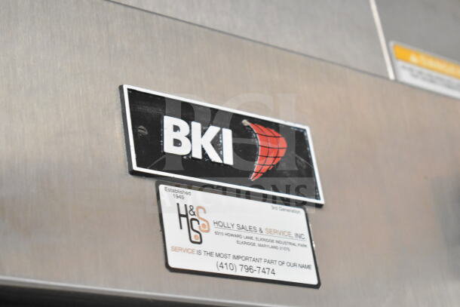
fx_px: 997
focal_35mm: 78
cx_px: 230
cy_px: 154
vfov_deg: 17.5
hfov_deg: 26.0
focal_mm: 52
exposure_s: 1/80
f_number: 5.6
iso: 7200
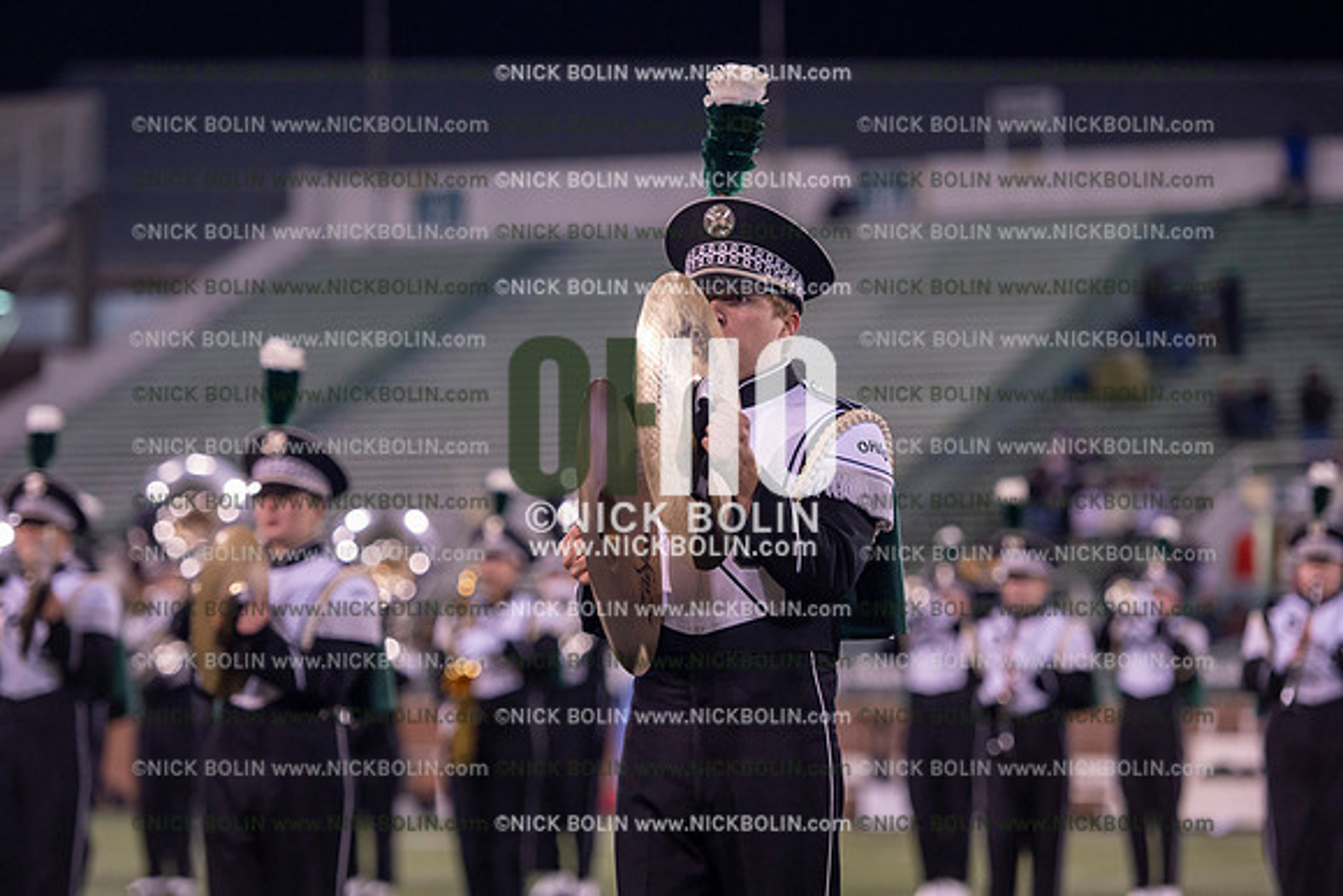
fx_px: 4851
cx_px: 672
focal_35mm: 130
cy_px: 448
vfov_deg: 10.6
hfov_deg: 15.8
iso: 2500
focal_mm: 130
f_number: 2.8
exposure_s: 1/1250
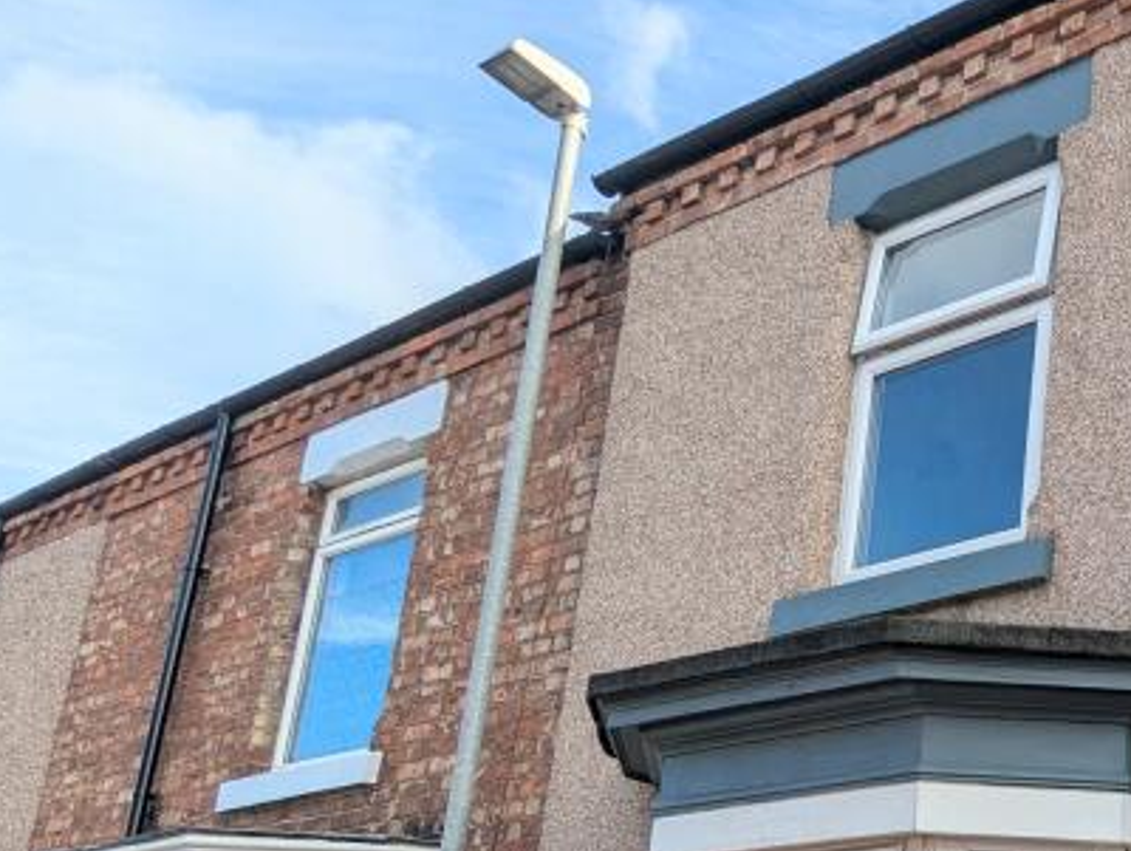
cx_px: 1340
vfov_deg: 32.7
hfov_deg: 36.1
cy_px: 830
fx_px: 1341
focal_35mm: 41
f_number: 2.2
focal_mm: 2.35
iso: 43
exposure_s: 1/581
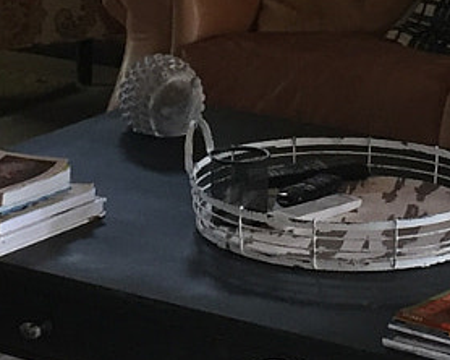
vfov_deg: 9.4
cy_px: 70
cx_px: 141
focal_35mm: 163
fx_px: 2169
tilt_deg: -13.7
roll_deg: -0.4
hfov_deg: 11.8
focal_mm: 4.15
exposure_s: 1/30
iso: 100
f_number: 2.2
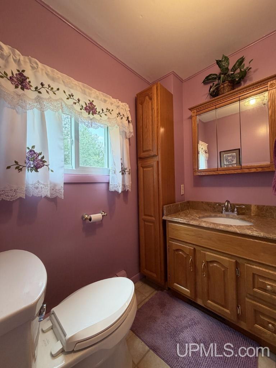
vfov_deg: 102.1
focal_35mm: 14
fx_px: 149
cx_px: 138
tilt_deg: +0.4
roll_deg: +1.8
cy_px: 184
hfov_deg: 85.7
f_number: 2.2
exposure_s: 1/60
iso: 160
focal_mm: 2.22
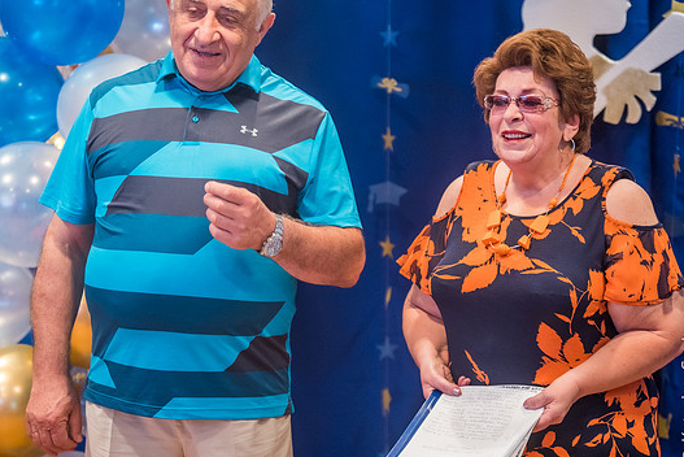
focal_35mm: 143
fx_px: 2718
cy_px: 219
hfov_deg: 14.3
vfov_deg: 9.6
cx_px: 331
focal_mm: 130
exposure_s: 1/80
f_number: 2.8
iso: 3200
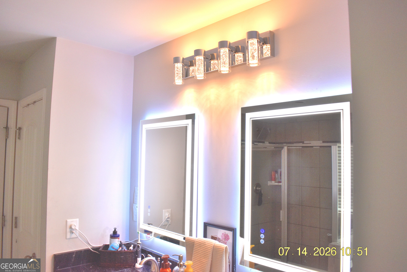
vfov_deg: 47.9
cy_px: 136
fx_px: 305
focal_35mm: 27
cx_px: 204
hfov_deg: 67.4
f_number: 5.6
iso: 320
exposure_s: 1/250
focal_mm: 18
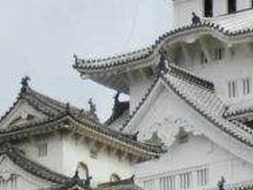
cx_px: 77
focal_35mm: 359
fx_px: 2624
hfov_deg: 5.5
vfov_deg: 4.1
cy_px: 117
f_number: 4.2
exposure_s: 1/1000
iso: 160
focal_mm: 11.21
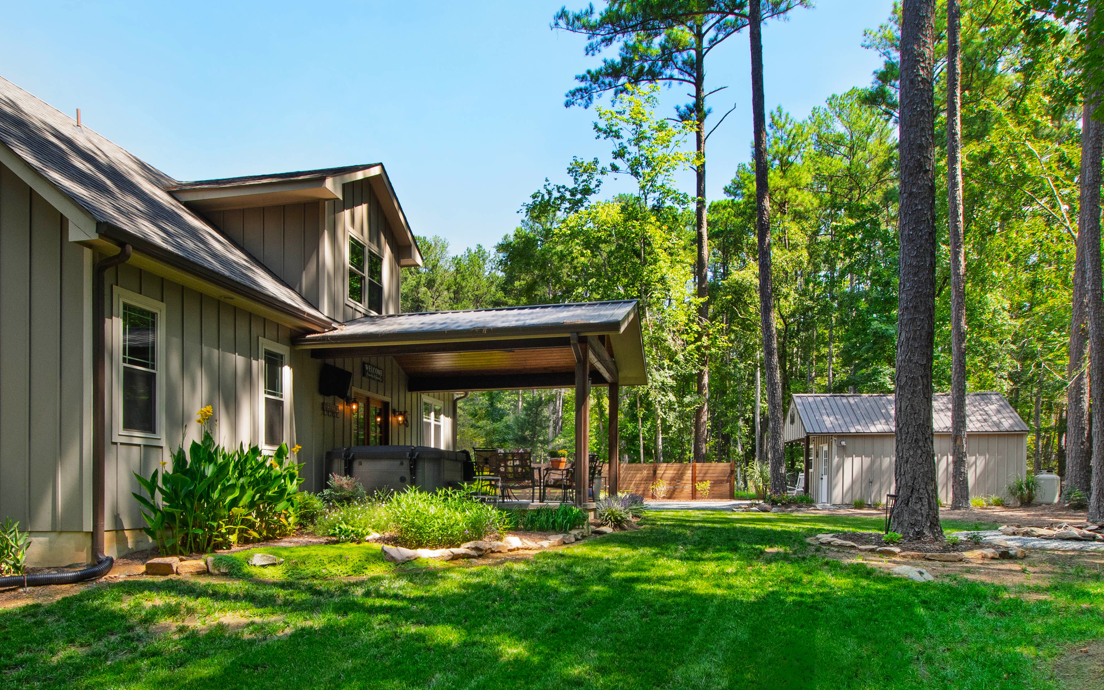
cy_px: 444
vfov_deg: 50.4
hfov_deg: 74.3
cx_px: 466
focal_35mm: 24
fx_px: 722
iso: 250
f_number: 9
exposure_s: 1/60
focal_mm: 10
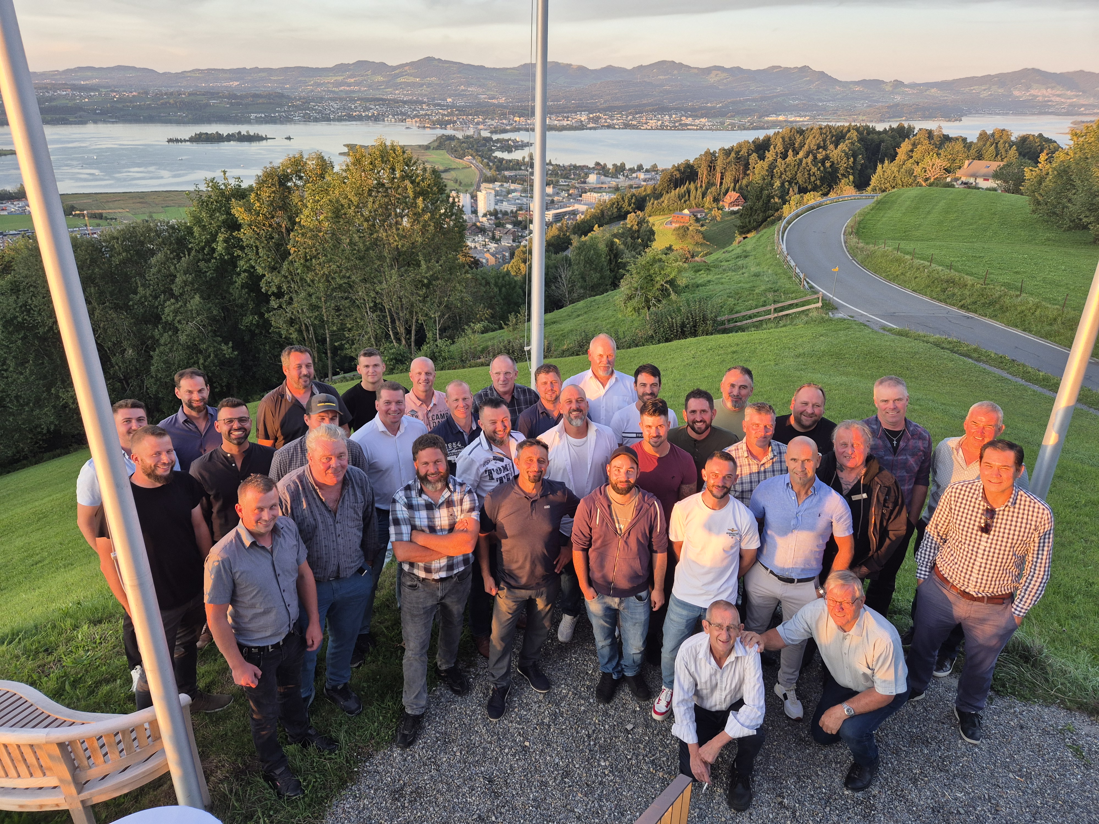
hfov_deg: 73.9
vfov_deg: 58.9
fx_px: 730
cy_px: 412
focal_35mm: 23
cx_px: 550
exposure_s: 1/180
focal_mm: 5.4
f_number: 1.8
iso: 80
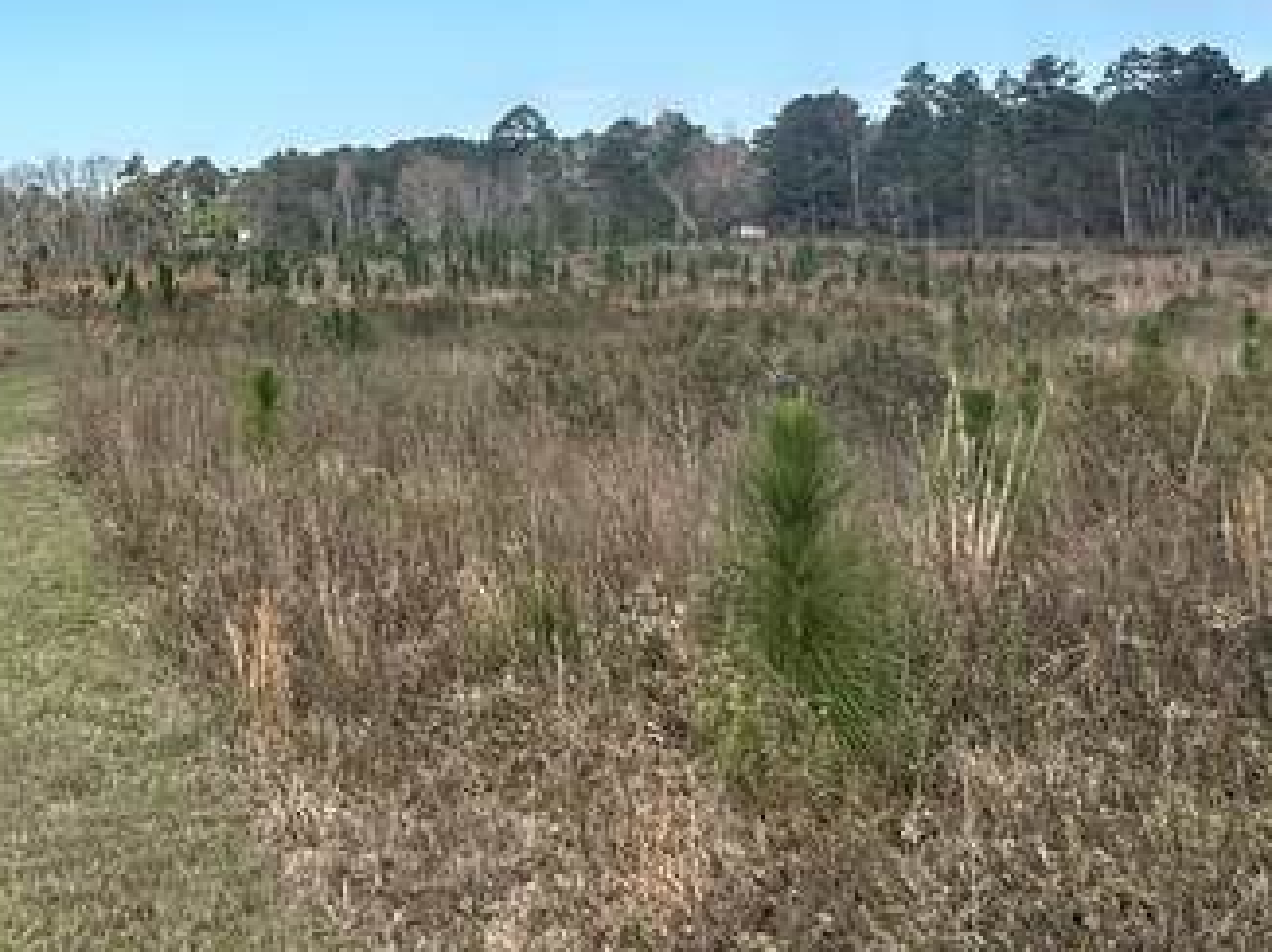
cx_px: -347
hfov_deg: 29.0
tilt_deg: +7.2
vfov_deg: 25.5
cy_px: 62
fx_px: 2020
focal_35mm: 55
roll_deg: +1.7
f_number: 2.2
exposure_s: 1/1949
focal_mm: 2.22
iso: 50
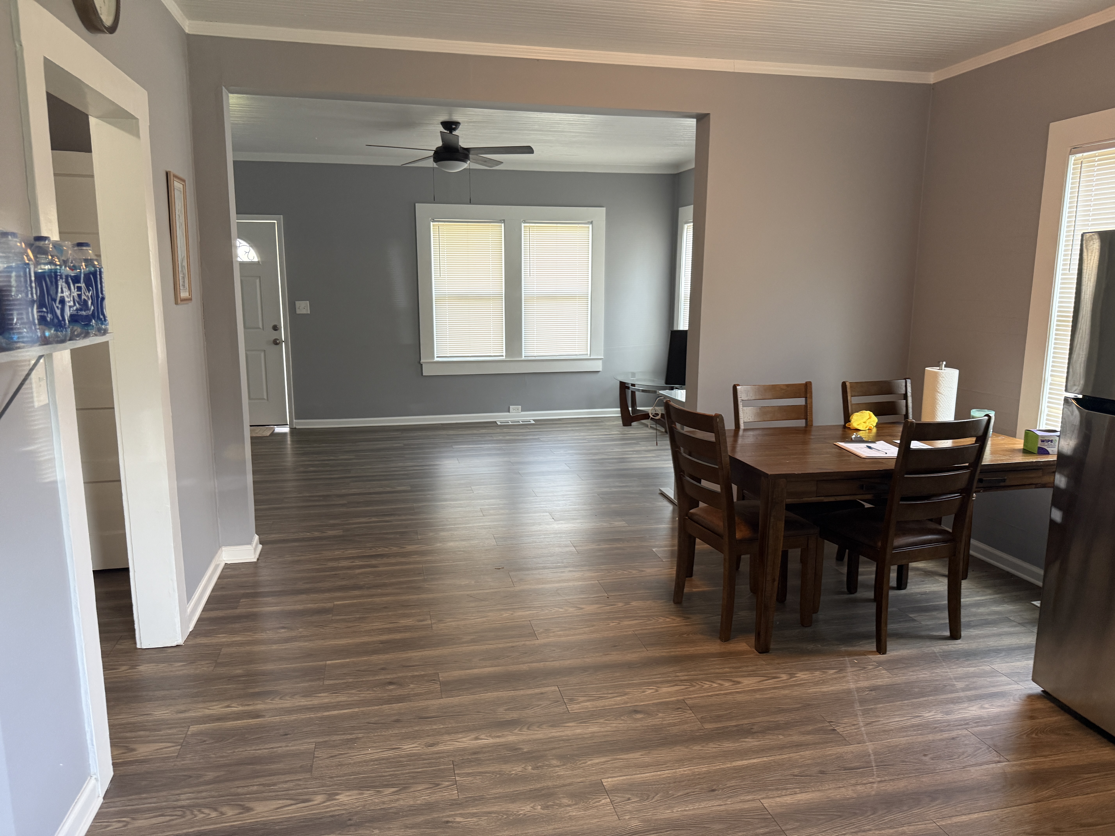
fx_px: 773
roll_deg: -0.3
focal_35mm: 24
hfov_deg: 71.6
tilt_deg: -9.2
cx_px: 558
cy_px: 418
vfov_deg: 56.8
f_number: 1.78
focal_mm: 6.76
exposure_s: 1/60
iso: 250
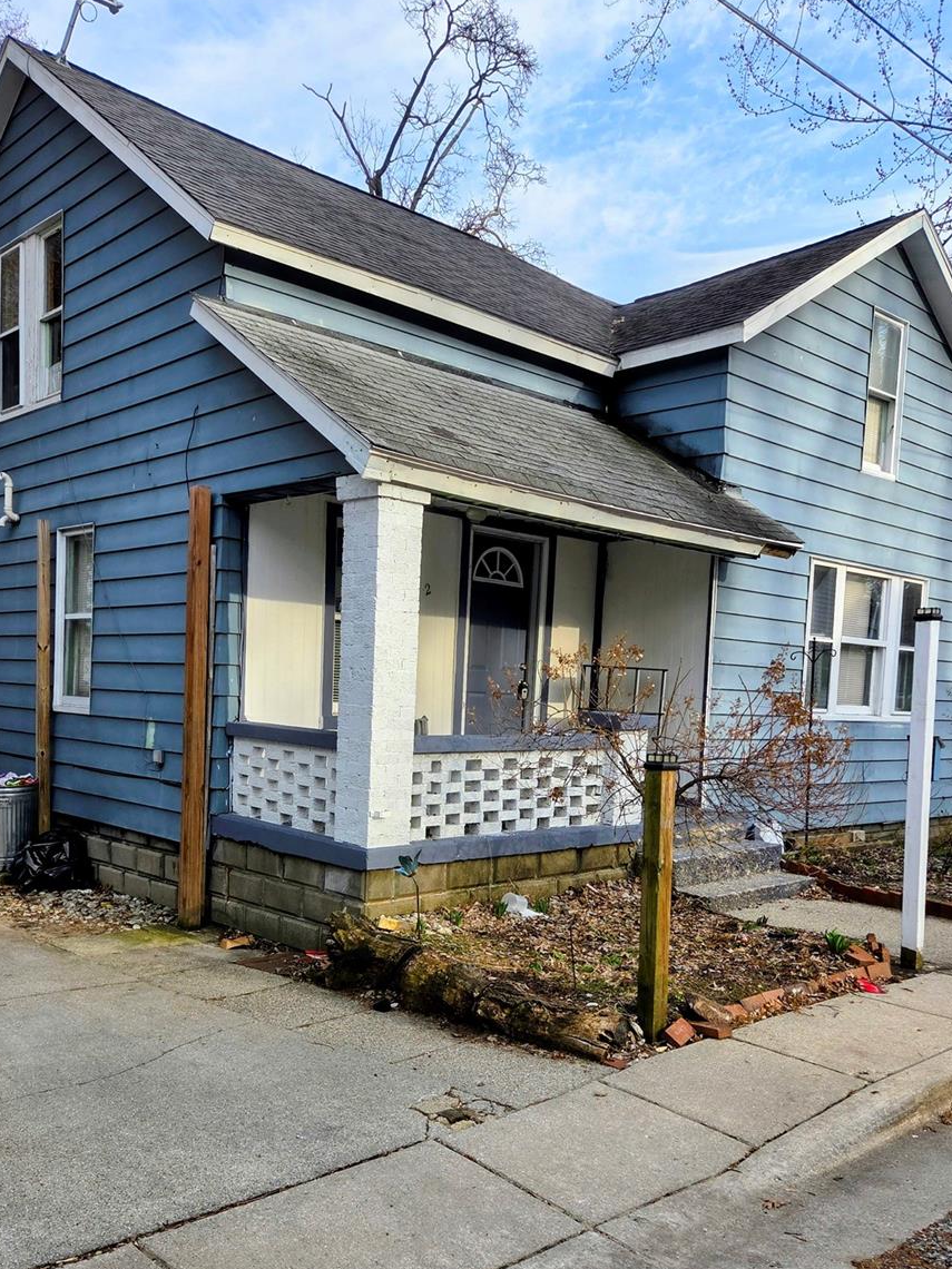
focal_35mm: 31
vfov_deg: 57.7
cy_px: 787
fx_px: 1137
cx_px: 440
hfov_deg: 45.4
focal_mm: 5.4
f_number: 1.8
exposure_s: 1/1910
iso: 80
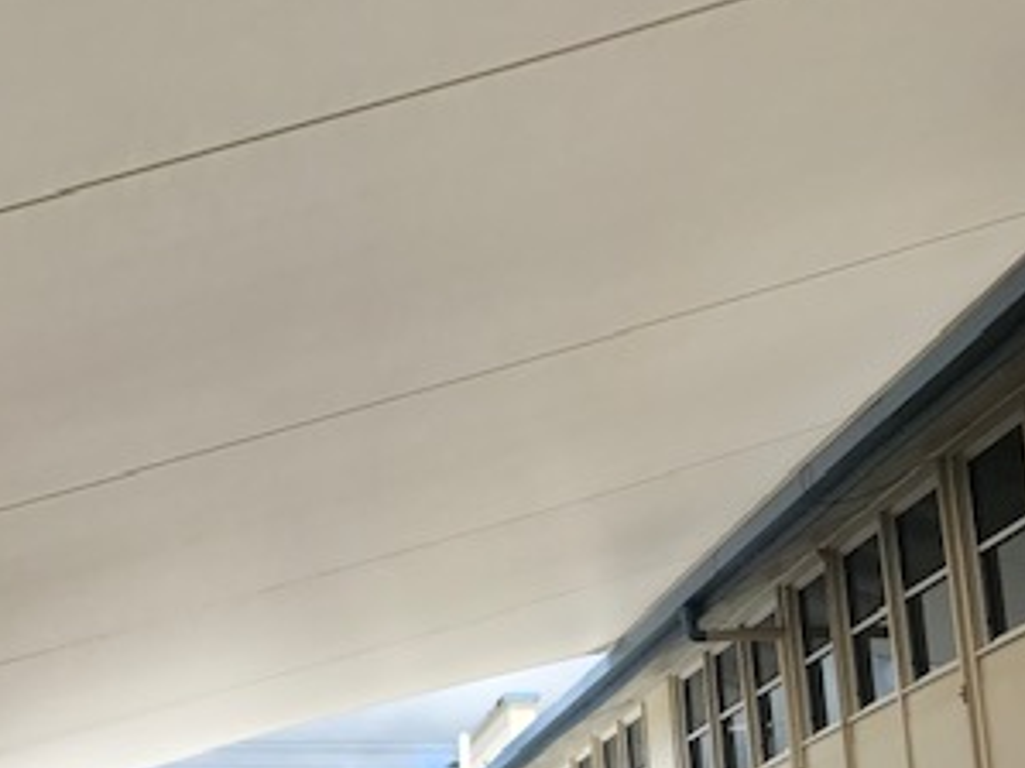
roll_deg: +1.6
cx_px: -45
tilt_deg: +13.4
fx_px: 1776
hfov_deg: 29.6
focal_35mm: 60
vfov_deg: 23.5
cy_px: 744
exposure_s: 1/2037
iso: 20
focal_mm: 3.99
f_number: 1.8
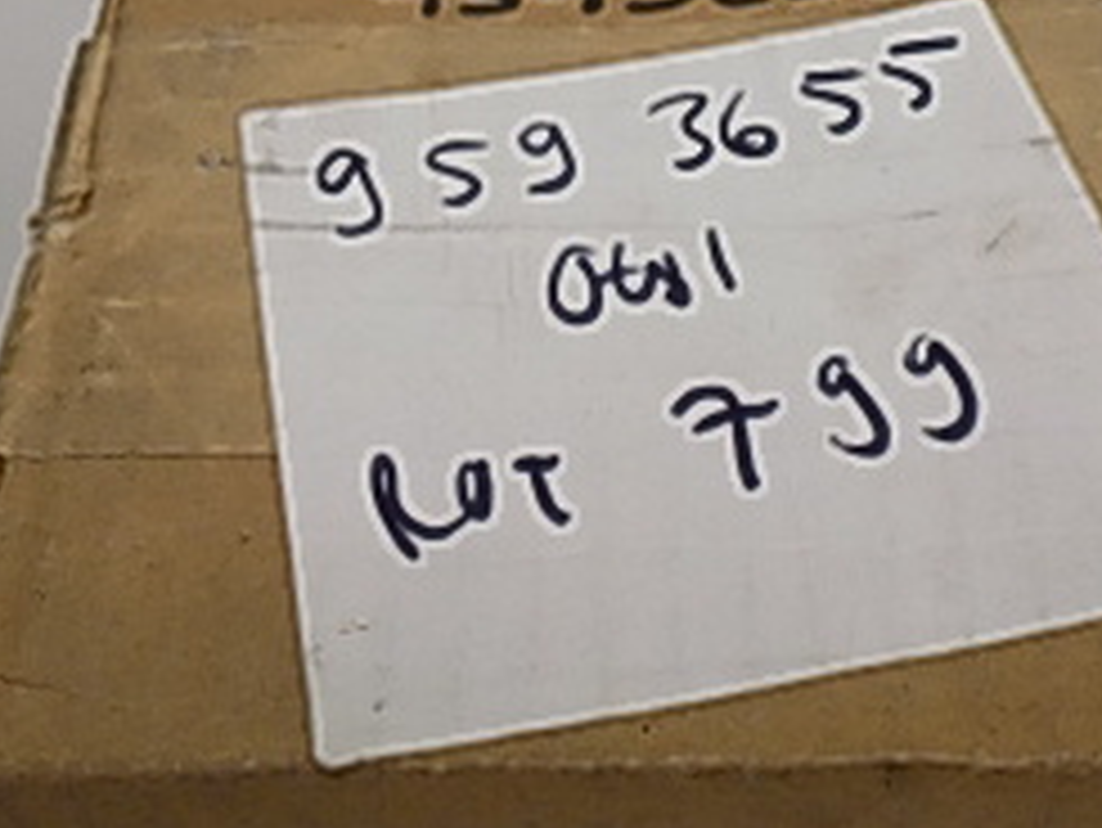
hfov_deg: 32.1
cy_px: 450
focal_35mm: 60
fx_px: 1911
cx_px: 621
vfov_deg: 24.4
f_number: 3.1
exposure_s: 1/30
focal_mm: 4
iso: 100
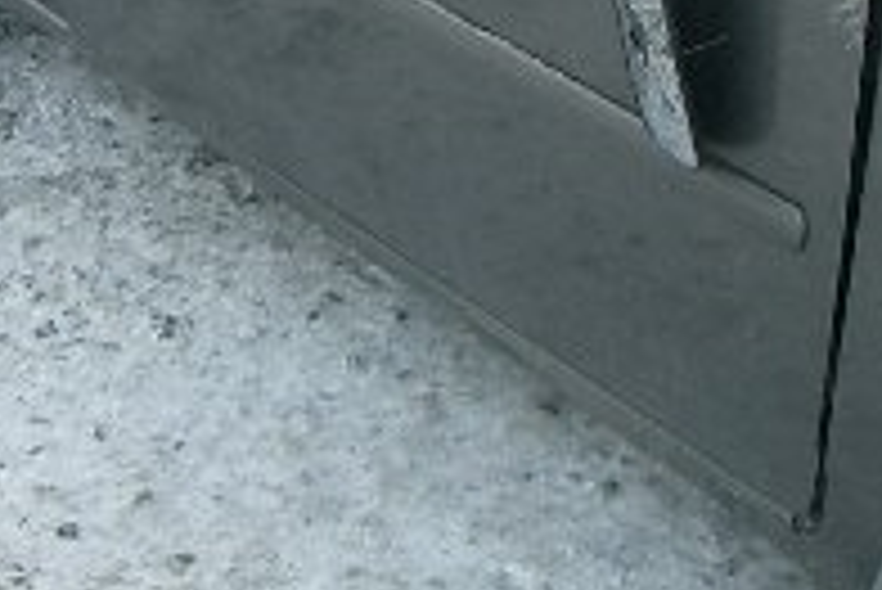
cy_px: -311
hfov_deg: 17.2
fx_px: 2918
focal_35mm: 119
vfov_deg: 11.1
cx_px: 338
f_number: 2.6
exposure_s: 1/60
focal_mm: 5.8
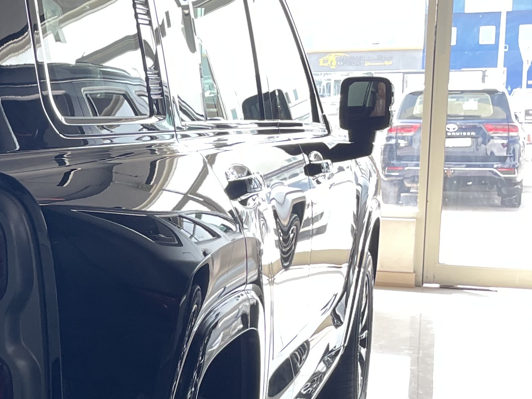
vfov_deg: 19.8
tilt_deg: -8.3
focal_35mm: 74
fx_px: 1137
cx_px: -146
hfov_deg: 23.5
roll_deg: +0.9
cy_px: 264
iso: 80
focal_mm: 4.2
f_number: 1.6
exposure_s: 1/121
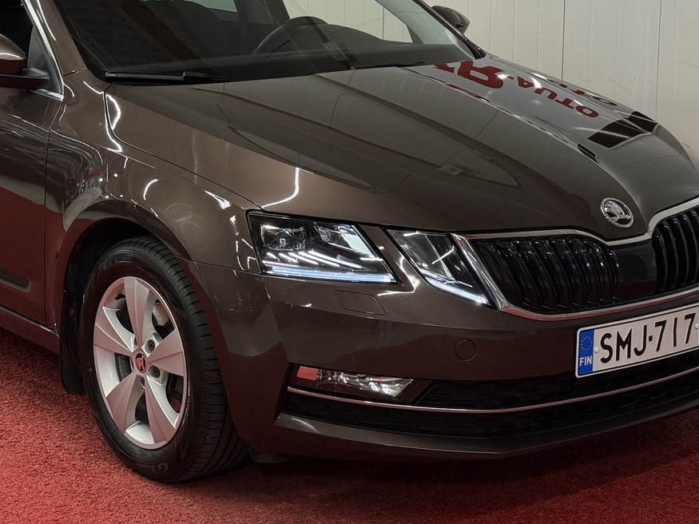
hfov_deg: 24.6
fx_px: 1595
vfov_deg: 18.6
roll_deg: +0.2
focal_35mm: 79
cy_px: 138
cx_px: 236
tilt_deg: -8.3
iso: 64
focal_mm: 6.76
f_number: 1.78
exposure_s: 1/121
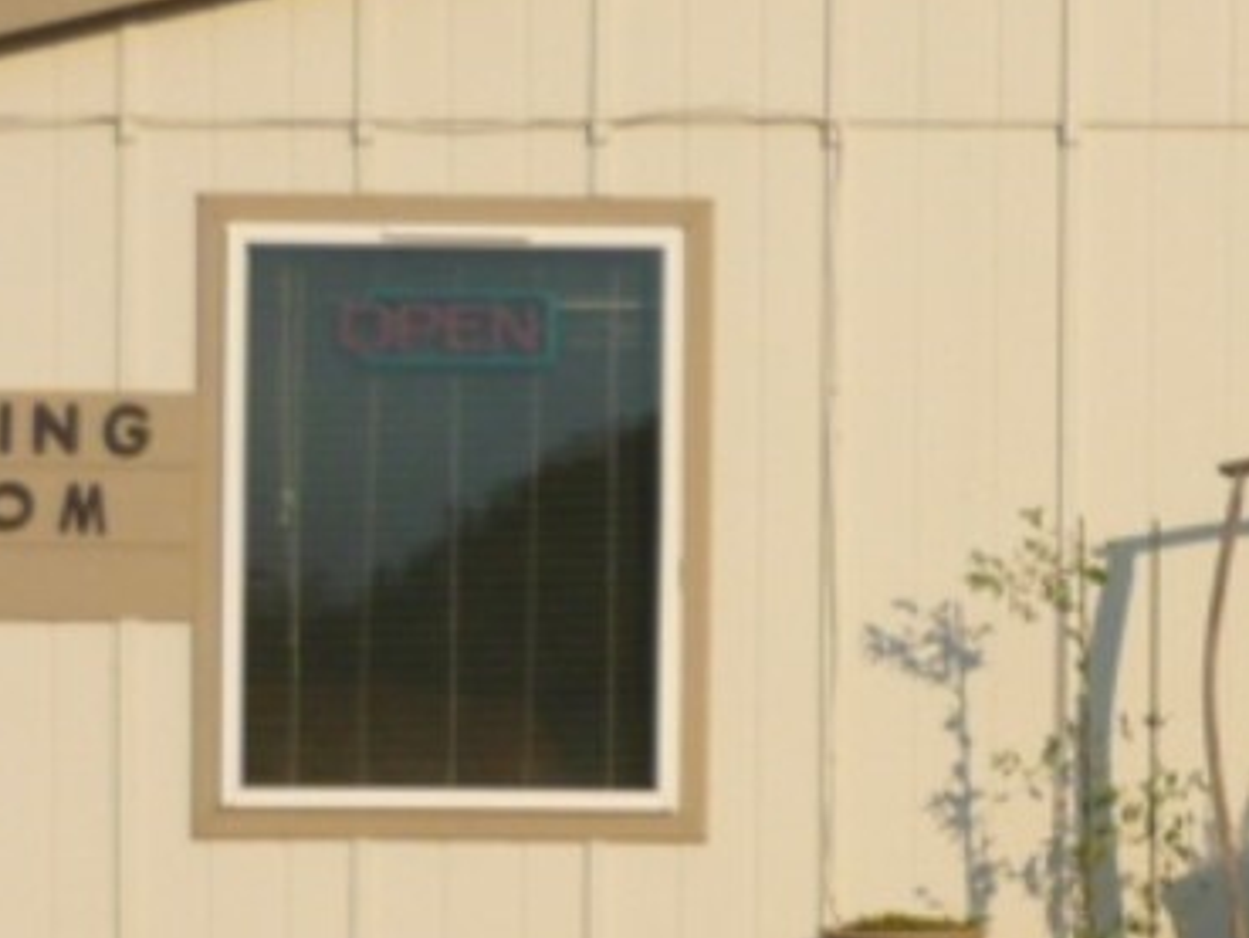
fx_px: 5306
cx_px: 1161
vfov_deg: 10.1
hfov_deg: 13.3
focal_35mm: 147
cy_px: 775
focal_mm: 5.5
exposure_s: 1/250
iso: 100
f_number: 8
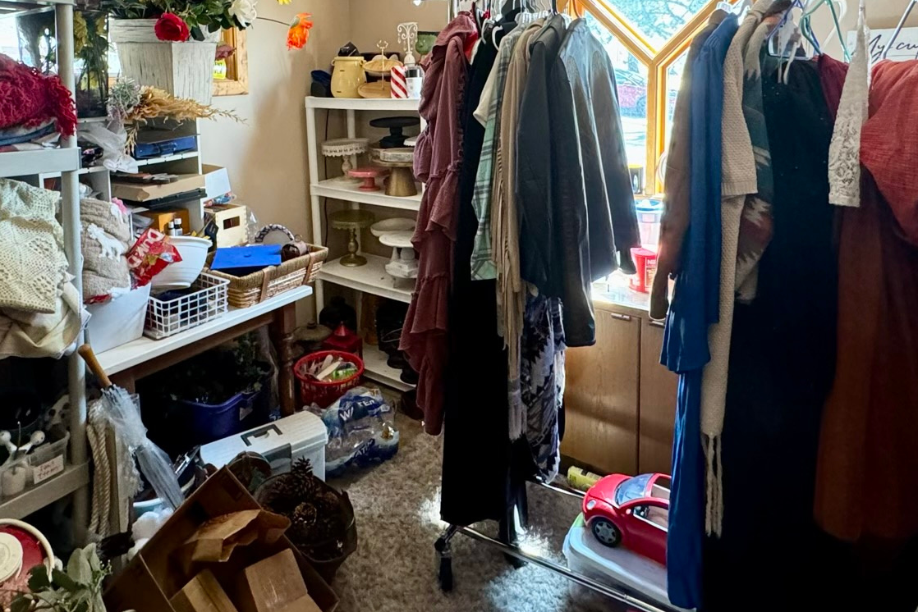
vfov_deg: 48.6
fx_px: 638
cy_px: 130
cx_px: 379
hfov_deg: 70.9
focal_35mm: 25
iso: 500
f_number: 2.2
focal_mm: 2.22
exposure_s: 1/60
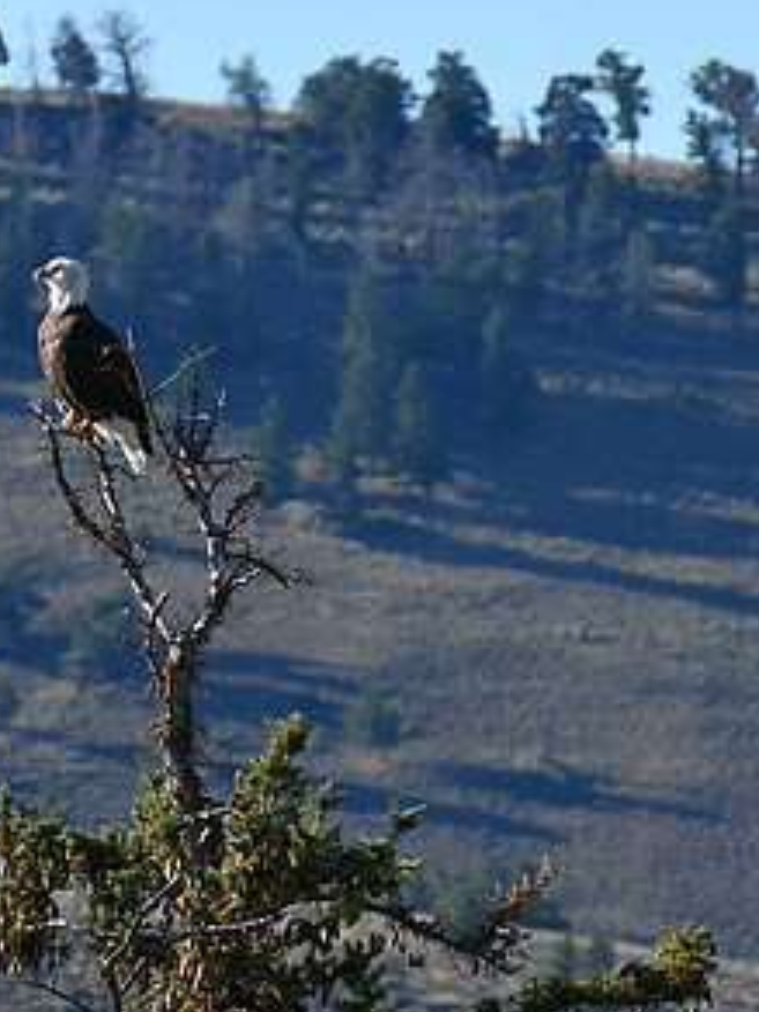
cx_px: 128
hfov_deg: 1.7
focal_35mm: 861
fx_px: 25171
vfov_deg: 2.3
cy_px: 376
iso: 200
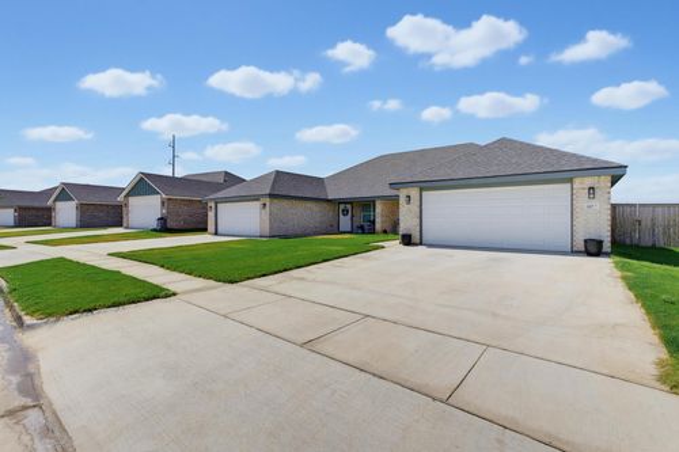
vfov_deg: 72.0
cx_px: 340
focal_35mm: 16
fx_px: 311
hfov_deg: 95.0
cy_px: 226
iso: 100
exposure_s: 1/500
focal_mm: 16.5
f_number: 8
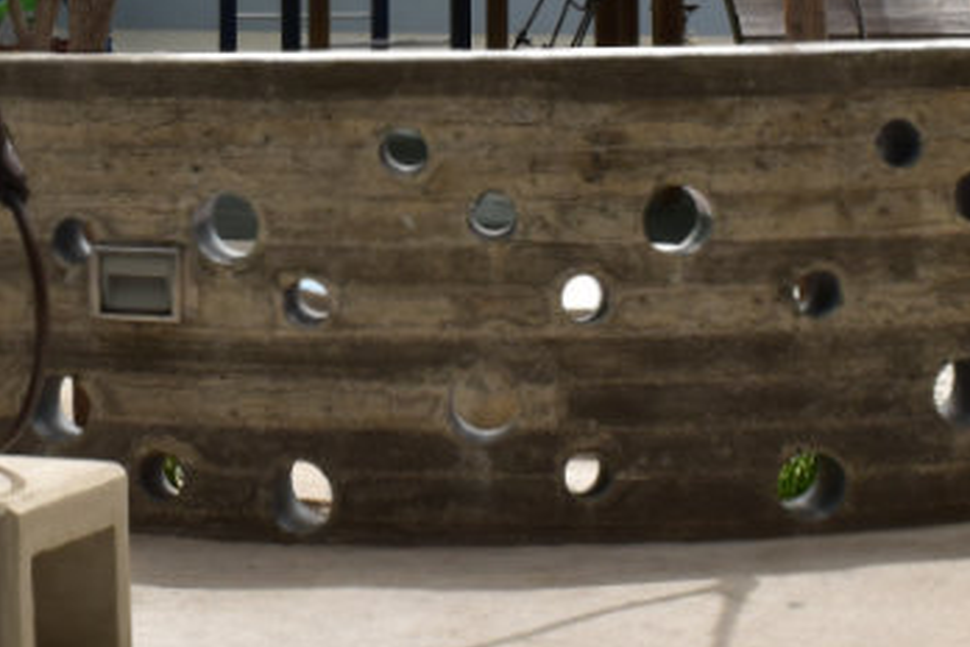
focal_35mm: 106
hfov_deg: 19.3
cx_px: 443
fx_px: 2856
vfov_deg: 12.6
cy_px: -130
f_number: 11
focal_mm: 24
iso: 280
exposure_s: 1/500
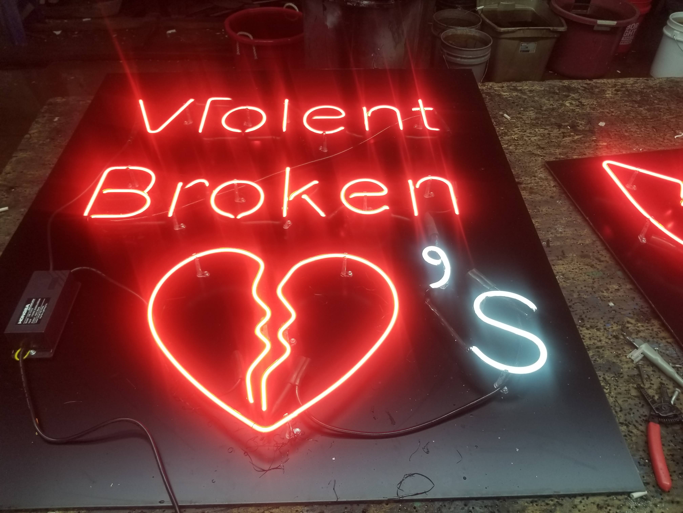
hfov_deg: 67.3
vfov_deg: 53.1
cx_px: 342
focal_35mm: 26
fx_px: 513
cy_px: 256
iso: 80
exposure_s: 1/60
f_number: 1.7
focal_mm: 4.3
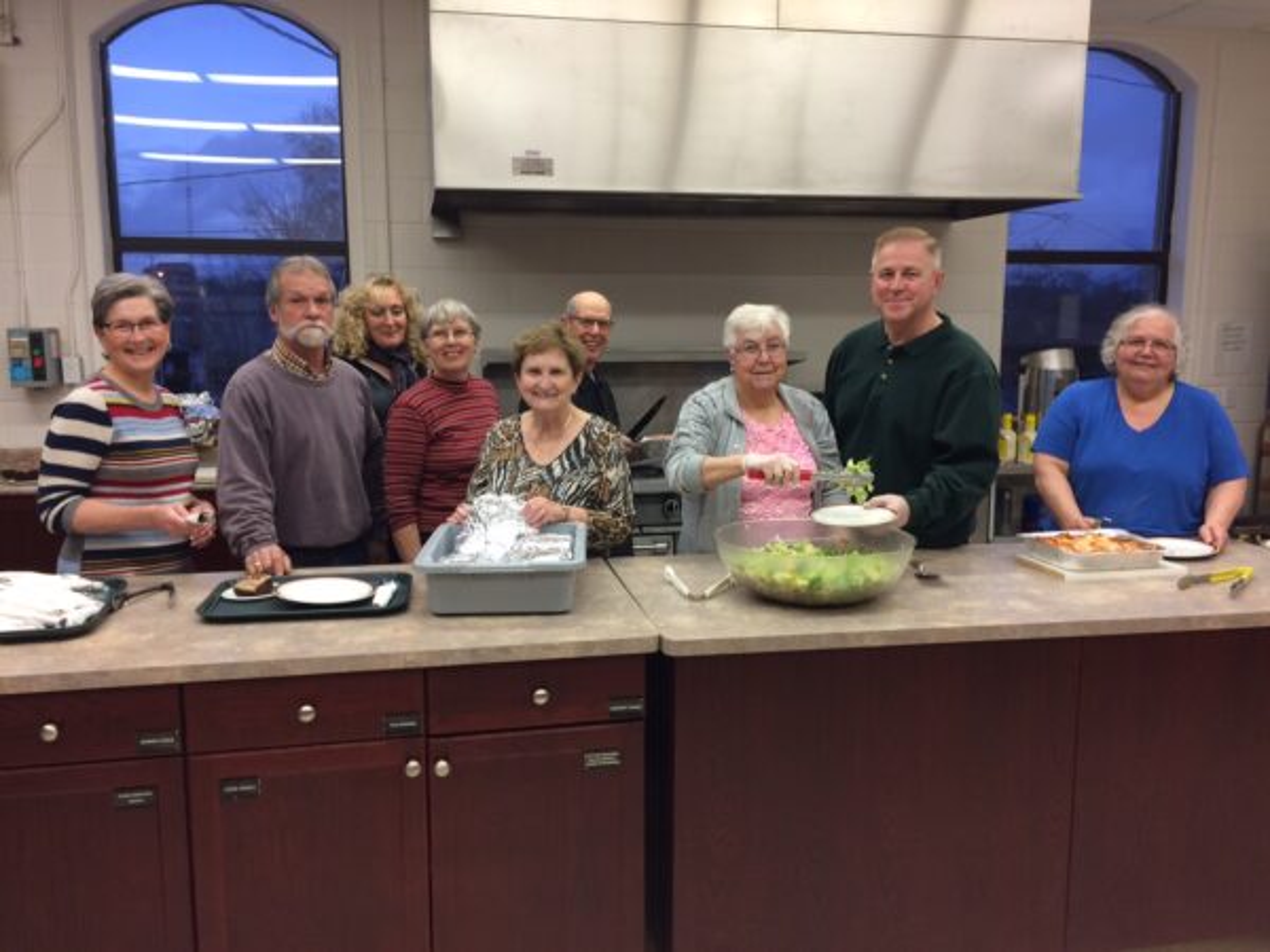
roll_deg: +0.2
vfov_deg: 48.2
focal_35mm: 29
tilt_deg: -8.6
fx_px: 1064
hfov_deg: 61.7
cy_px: 476
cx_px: 635
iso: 50
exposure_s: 1/30
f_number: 2.2
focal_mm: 4.15
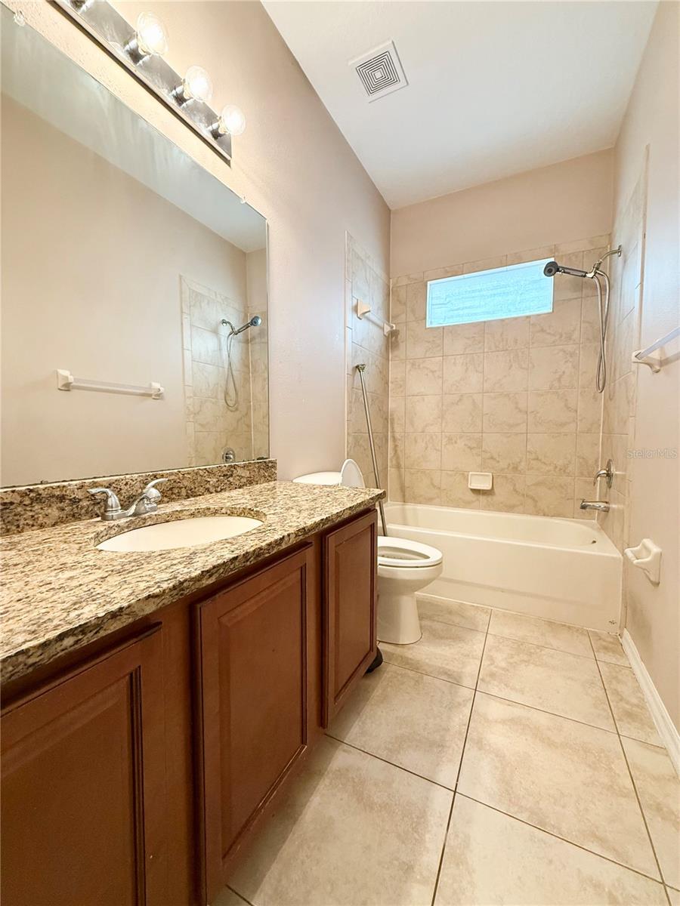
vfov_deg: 102.1
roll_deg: -0.5
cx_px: 340
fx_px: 367
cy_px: 453
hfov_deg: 85.7
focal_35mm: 14
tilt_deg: -3.3
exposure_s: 1/60
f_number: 2.2
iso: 320
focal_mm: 2.22
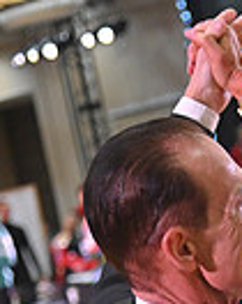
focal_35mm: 269
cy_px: 587
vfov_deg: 7.0
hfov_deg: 5.7
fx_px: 2417
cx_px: 354
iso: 3200
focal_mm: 65
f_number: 4
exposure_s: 1/400
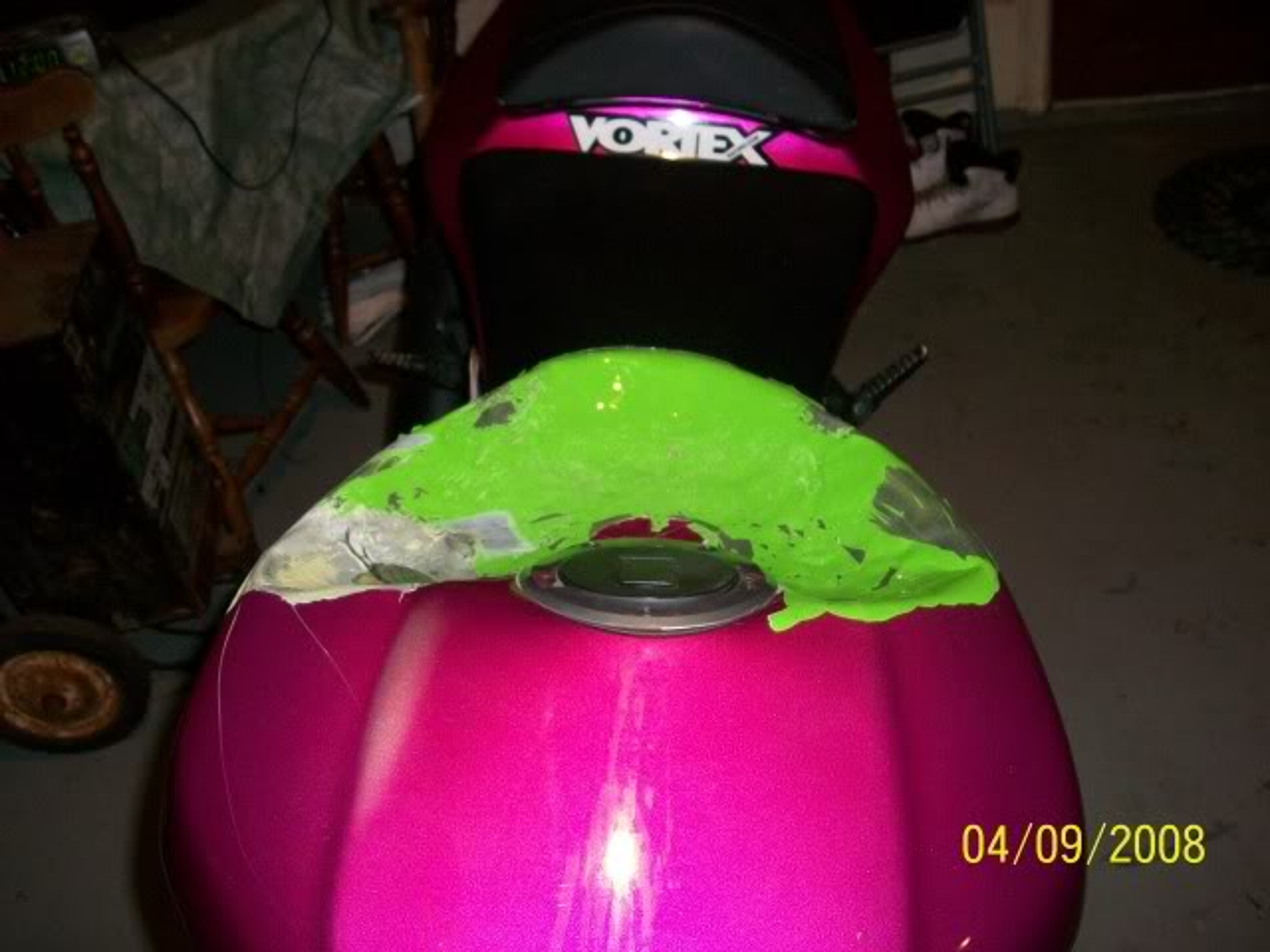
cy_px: 476
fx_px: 1174
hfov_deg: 56.8
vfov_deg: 44.2
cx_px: 635
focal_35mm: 32
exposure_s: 1/30
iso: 160
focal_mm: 5.7
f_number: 2.9
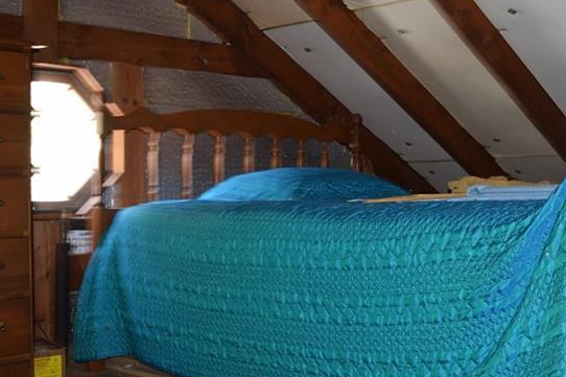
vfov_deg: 26.4
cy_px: 163
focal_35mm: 51
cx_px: 450
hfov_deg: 37.5
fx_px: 802
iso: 100
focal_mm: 18
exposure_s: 1/2.5
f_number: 3.5
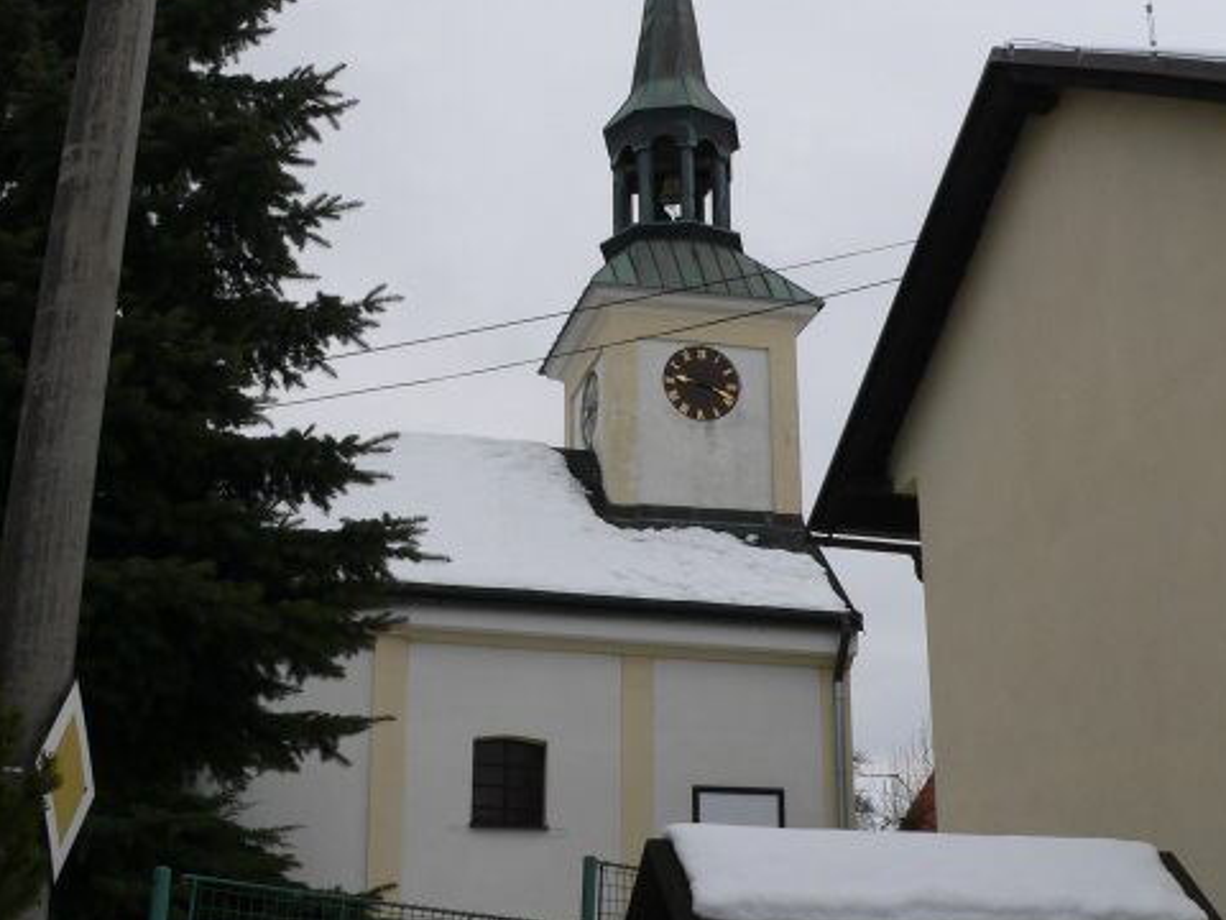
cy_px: 378
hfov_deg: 39.6
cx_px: 564
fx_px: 1700
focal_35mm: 48
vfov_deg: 30.2
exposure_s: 1/500
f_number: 4.6
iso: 80
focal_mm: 6
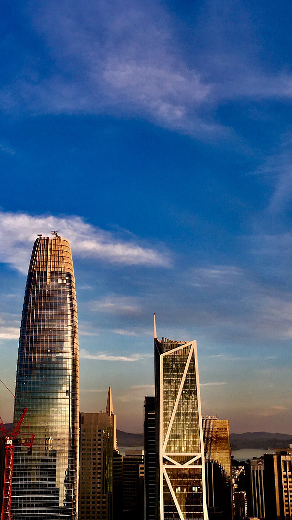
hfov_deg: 25.4
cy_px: 277
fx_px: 647
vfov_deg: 43.7
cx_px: 138
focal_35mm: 47
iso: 25
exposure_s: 1/162
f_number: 2.2
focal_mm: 4.15
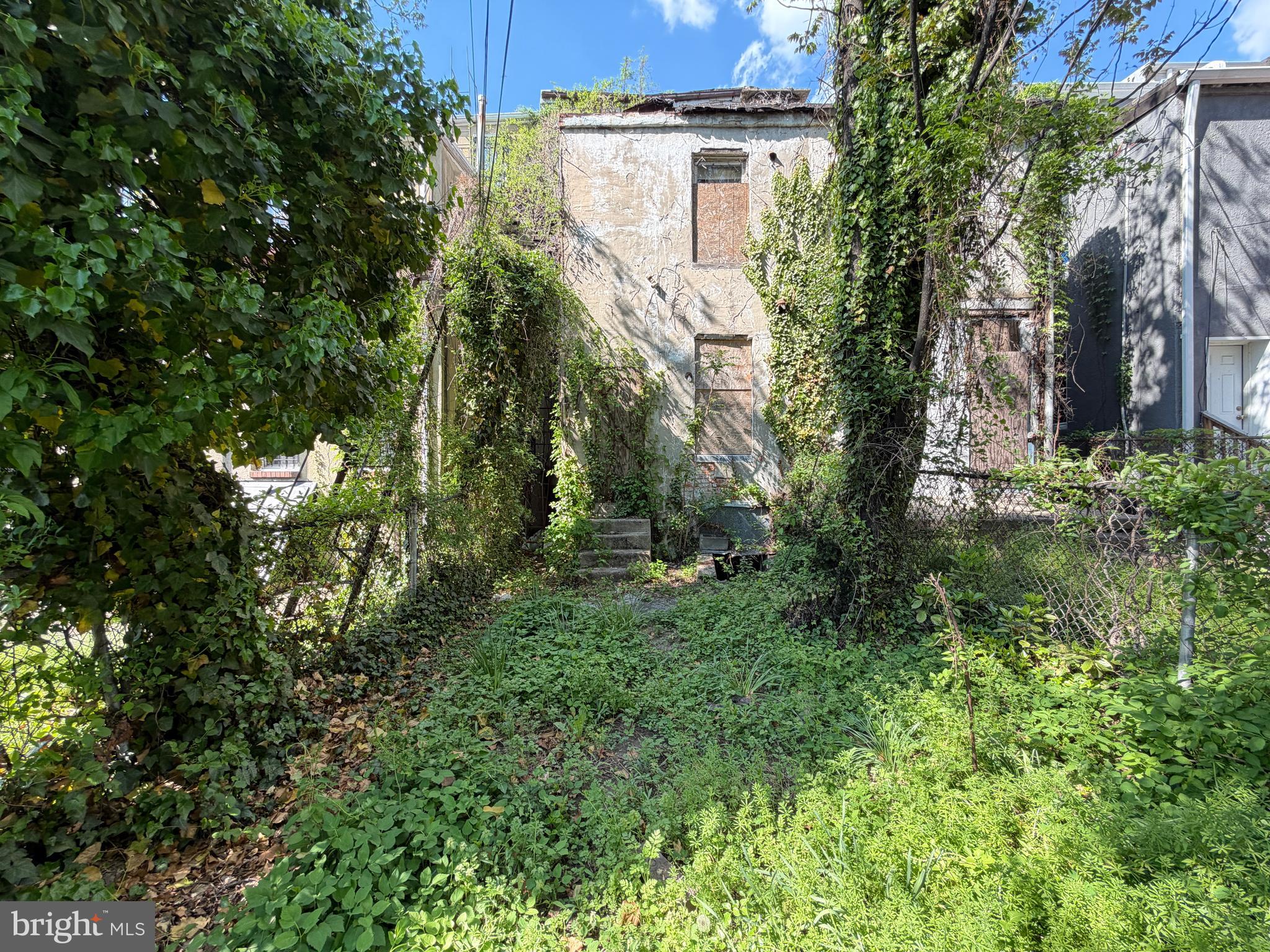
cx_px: 635
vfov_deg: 85.7
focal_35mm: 14
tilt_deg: -0.6
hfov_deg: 102.1
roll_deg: +0.3
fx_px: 514
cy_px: 476
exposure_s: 1/129
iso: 40
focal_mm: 2.22
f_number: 2.2
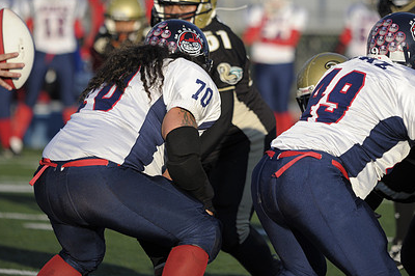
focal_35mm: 580
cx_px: 222
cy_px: 95
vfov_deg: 2.4
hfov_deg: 3.6
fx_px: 6680
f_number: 7.1
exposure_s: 1/1000
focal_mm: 400
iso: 400
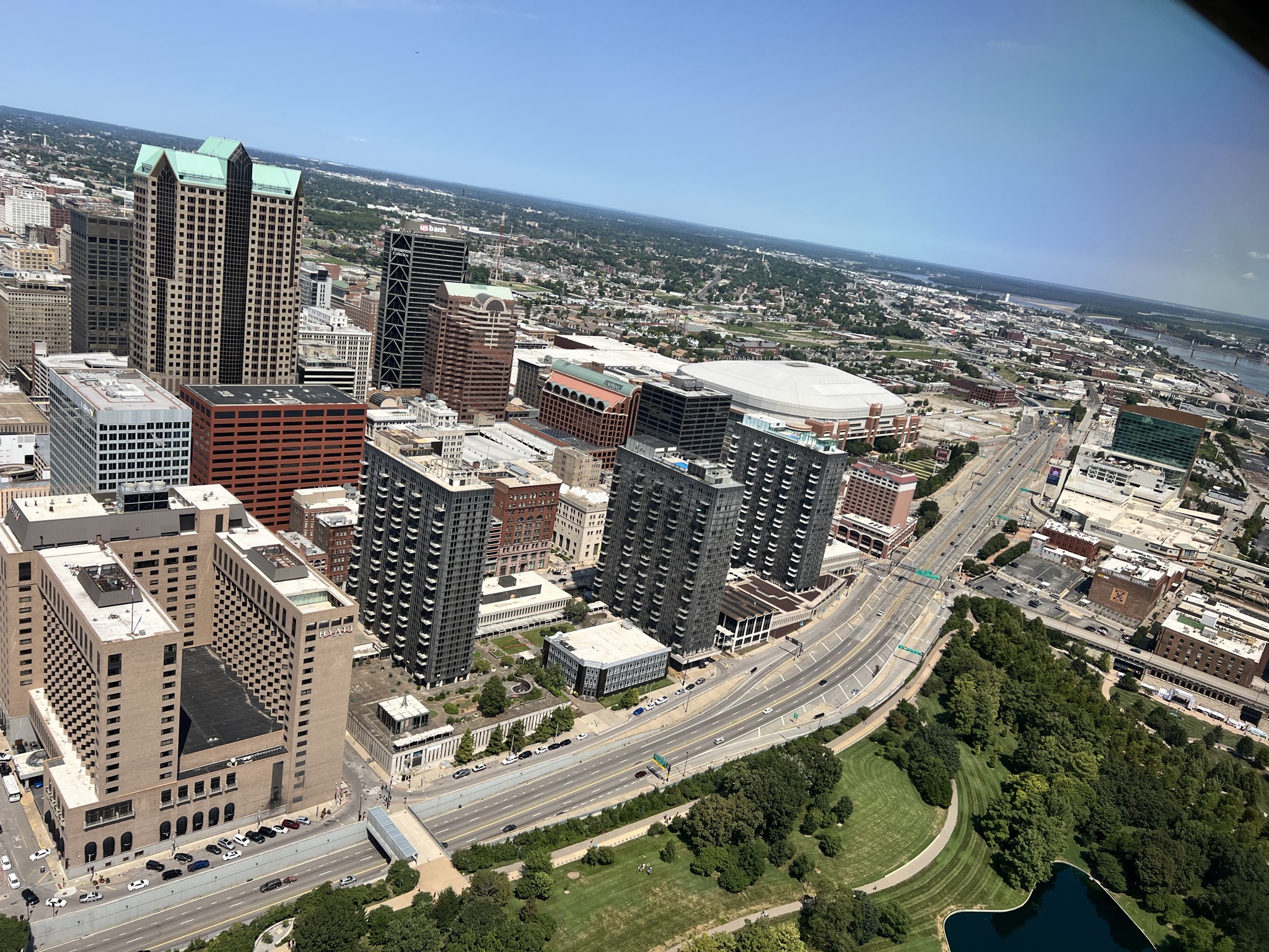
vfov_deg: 53.1
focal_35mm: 26
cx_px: 634
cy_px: 476
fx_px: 953
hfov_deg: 67.3
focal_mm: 5.7
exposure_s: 1/4831
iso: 50
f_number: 1.5
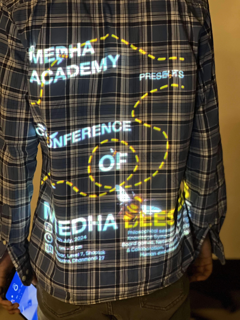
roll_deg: +1.0
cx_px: 120
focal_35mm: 77
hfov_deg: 19.1
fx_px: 712
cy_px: 160
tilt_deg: -13.7
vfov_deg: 25.3
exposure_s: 1/15
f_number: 2.8
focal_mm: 9
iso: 640
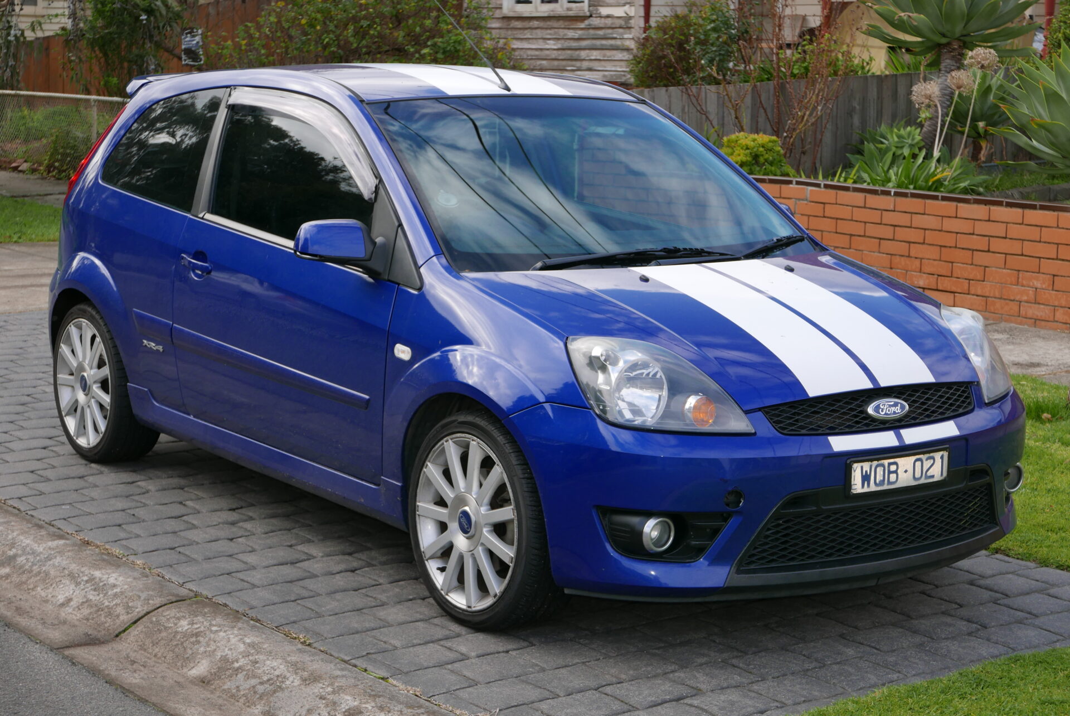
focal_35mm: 72
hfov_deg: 28.0
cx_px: 535
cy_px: 358
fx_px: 2142
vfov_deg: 19.0
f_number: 5.6
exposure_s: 1/250
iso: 200
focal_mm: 32.6
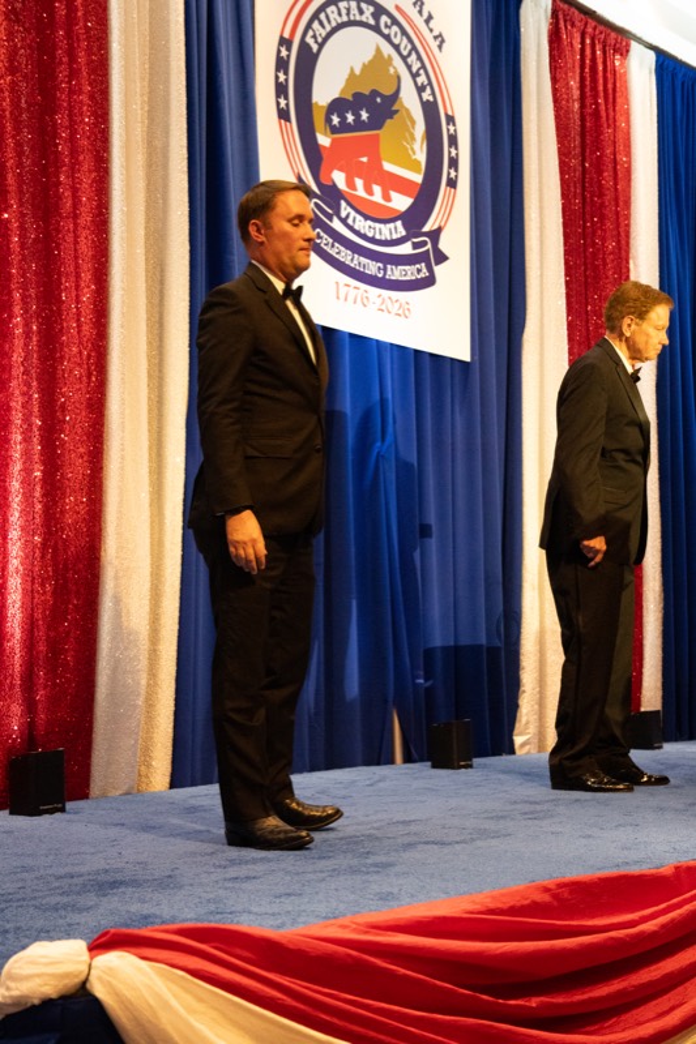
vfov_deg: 37.9
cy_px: 522
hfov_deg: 25.7
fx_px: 1523
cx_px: 348
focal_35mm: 52
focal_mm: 35
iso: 6400
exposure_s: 1/100
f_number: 3.2
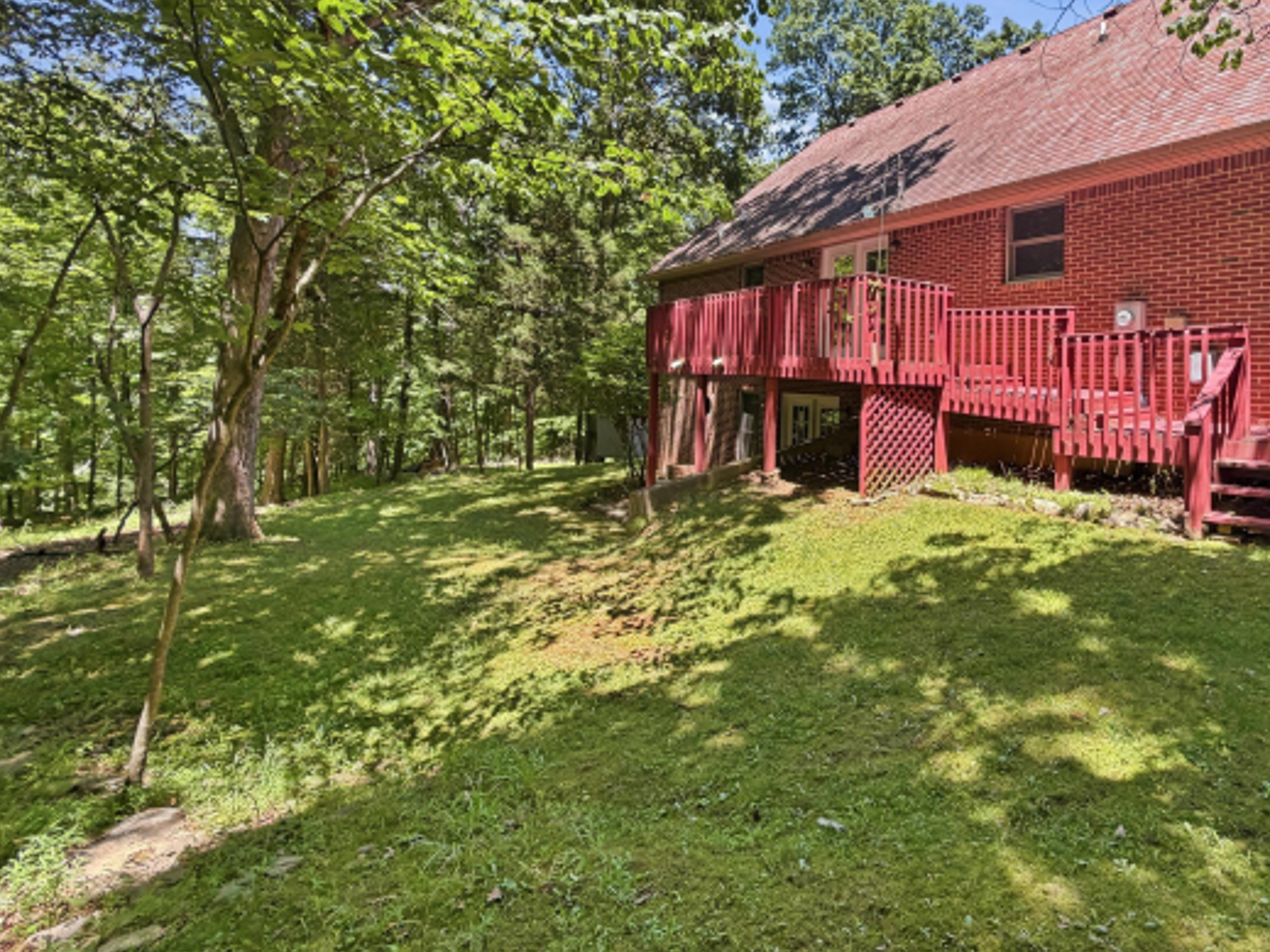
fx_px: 660
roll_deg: -0.3
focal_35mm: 18
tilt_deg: -3.5
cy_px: 423
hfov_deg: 85.6
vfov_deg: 71.3
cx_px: 814
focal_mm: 2.2
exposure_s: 1/186
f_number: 2.2
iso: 40
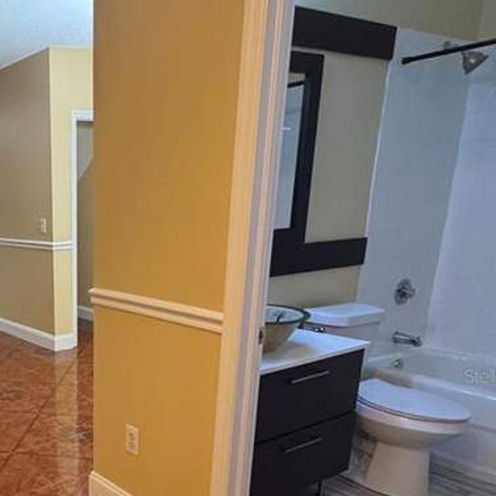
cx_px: 21
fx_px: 567
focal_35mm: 35
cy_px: 375
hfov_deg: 42.1
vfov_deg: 45.5
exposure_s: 1/60
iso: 400
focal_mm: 2.22
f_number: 2.2
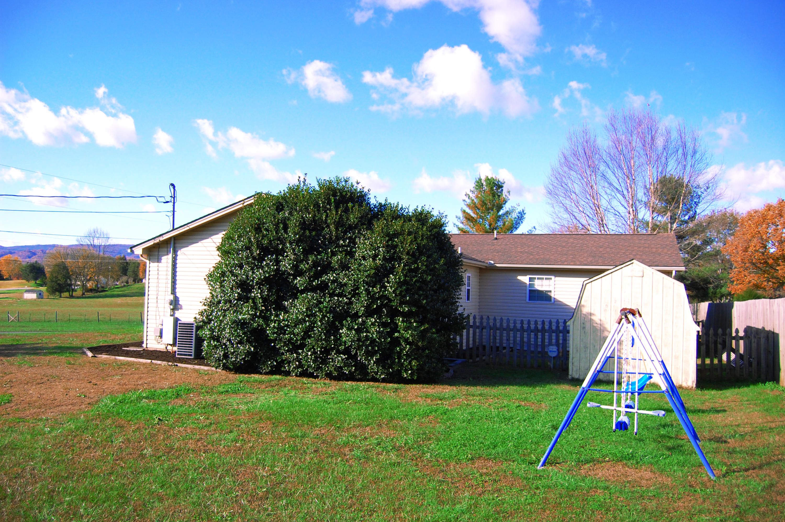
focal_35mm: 27
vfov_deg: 47.8
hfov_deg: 67.4
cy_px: 261
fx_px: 588
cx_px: 392
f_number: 3.5
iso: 320
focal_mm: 18
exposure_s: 1/1250
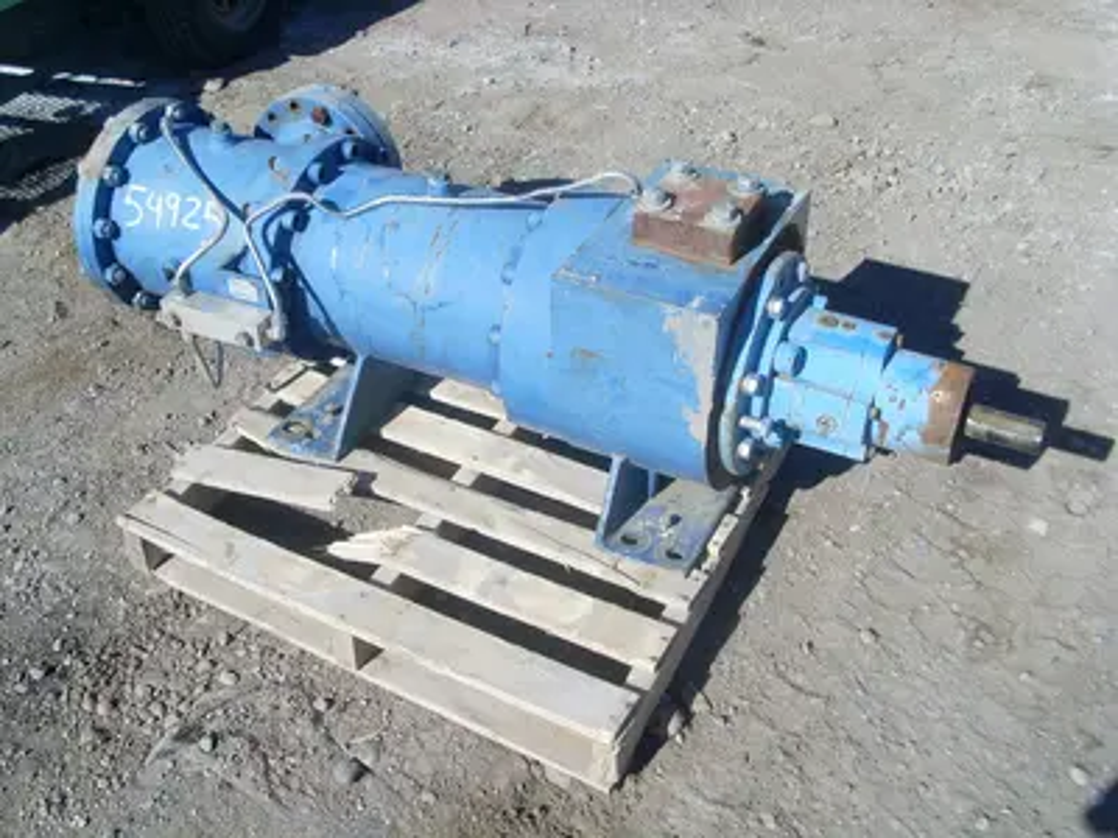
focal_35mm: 38
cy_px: 419
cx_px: 559
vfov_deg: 37.7
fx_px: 1227
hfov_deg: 49.0
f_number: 7.7
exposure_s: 1/350
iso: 80
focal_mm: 6.3
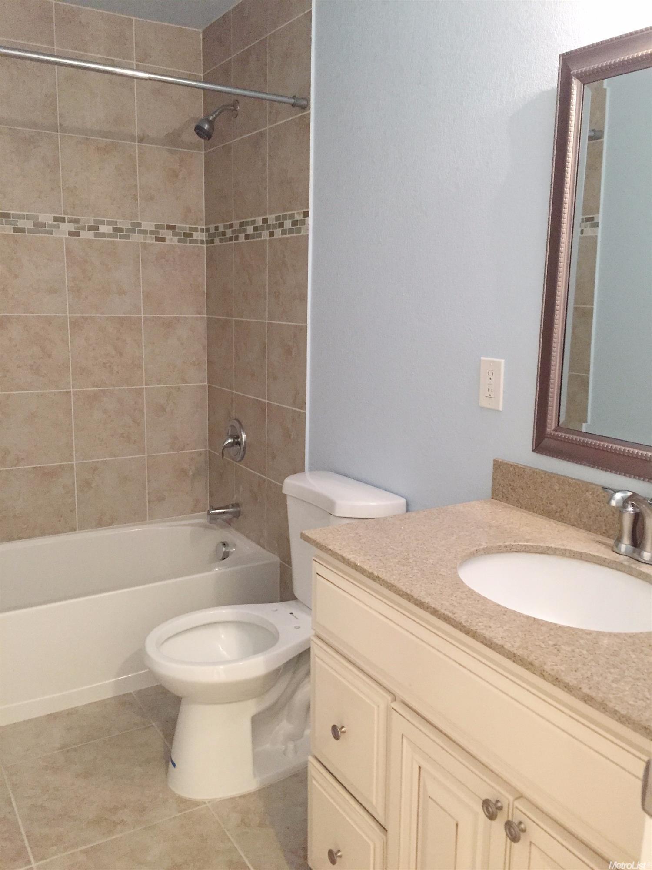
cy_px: 435
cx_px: 326
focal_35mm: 29
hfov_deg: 48.2
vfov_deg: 61.7
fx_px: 728
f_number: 2.2
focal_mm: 4.15
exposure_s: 1/30
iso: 250
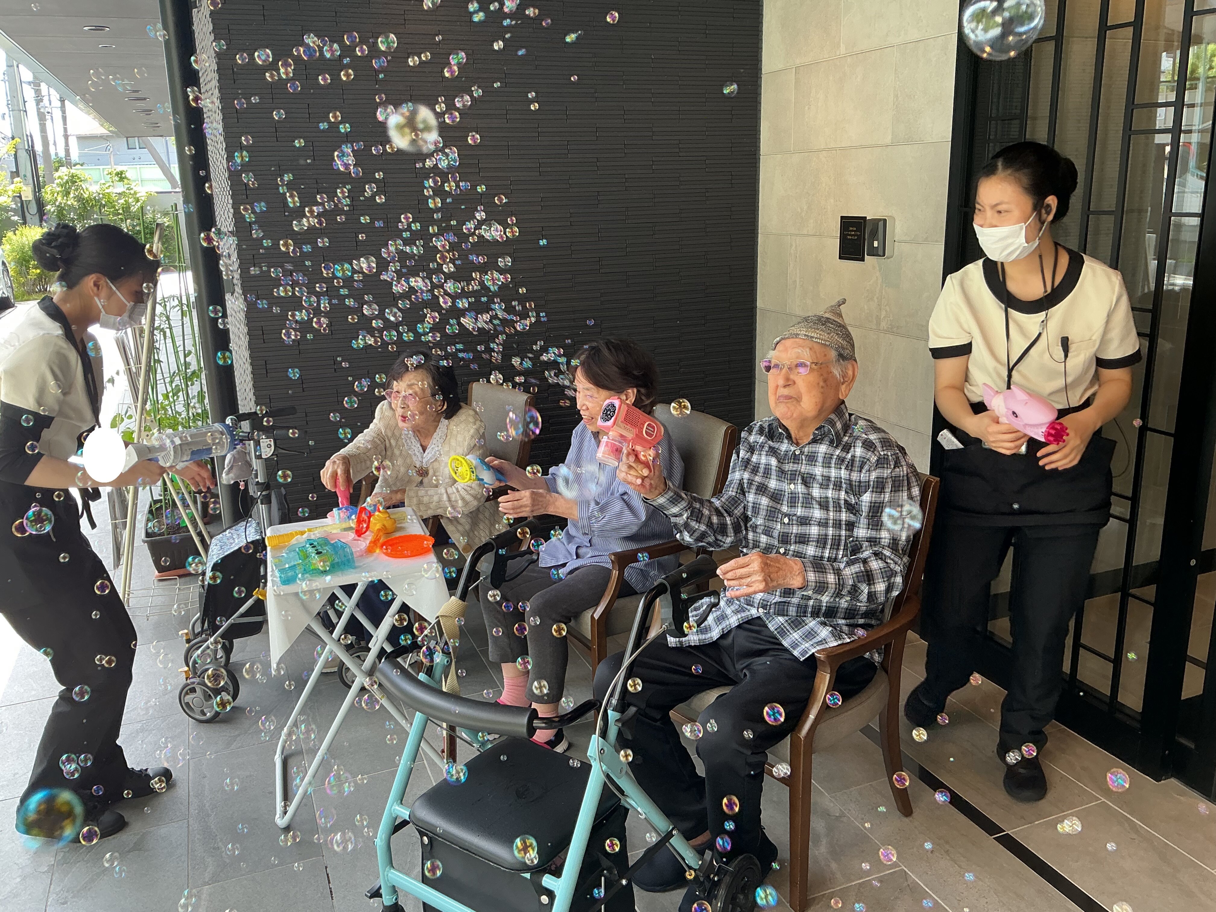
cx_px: 608
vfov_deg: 48.2
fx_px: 1019
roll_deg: +1.7
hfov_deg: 61.7
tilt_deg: -14.9
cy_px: 456
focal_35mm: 29
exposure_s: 1/100
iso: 25
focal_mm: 3
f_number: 1.8
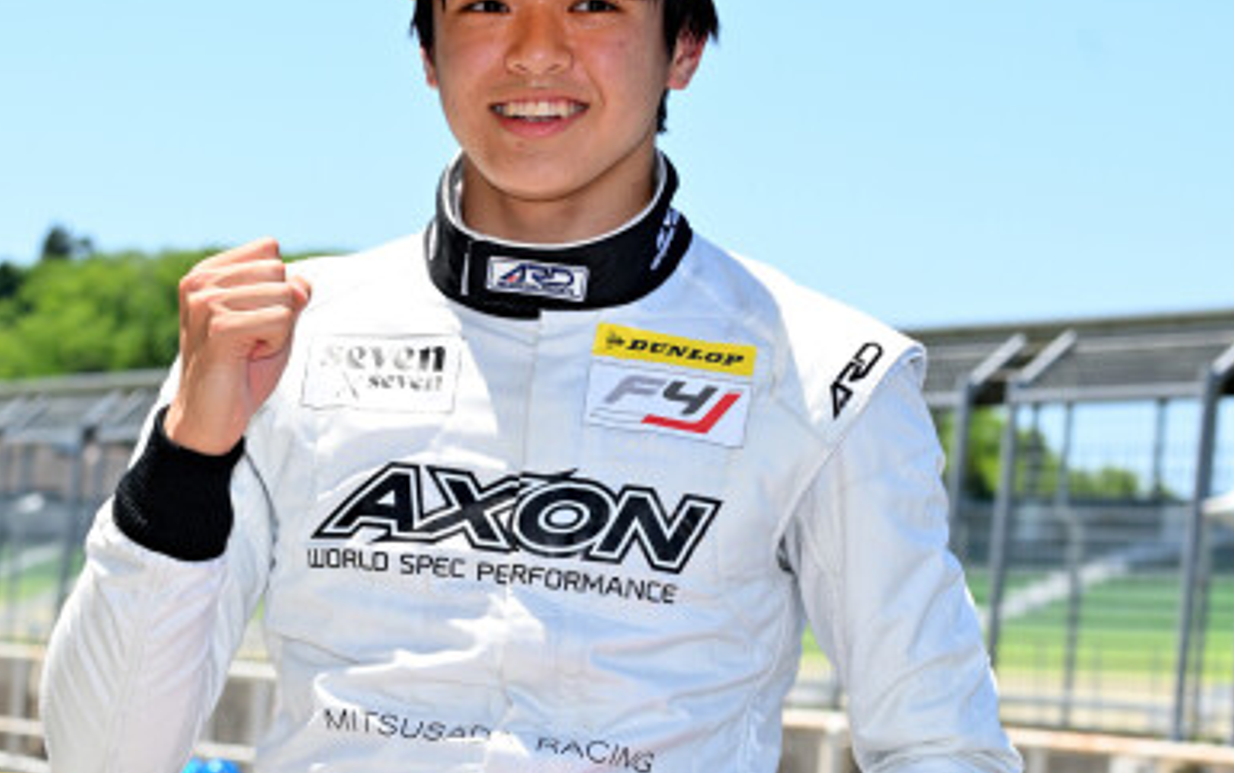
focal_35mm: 150
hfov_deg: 13.9
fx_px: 5047
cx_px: 532
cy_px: 375
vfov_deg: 8.8
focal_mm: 70
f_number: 9
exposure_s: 1/200
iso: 100
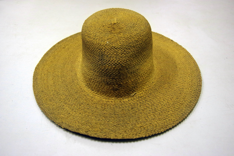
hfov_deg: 53.2
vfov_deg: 36.8
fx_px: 234
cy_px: 78
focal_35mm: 36
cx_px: 117
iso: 1600
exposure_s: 1/60
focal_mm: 24
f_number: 4
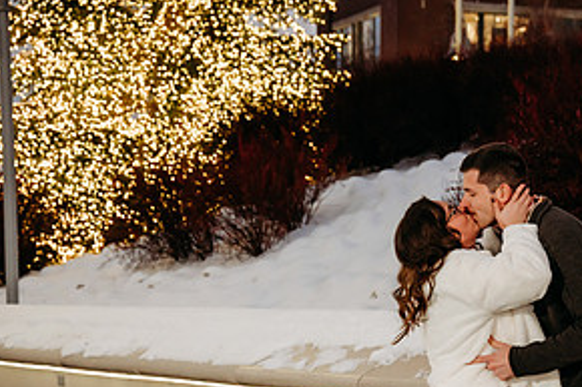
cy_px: 368
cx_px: 500
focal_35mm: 104
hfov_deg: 19.4
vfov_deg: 13.0
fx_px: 1680
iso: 1000
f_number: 4.5
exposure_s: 1/200
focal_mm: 52
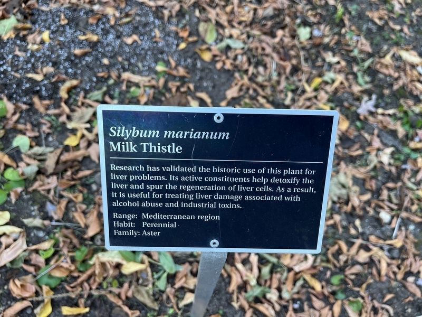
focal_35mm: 26
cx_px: 211
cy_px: 158
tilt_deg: -52.8
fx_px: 317
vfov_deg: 53.1
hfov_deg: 67.3
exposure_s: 1/122
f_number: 1.6
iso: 64
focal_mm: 5.1
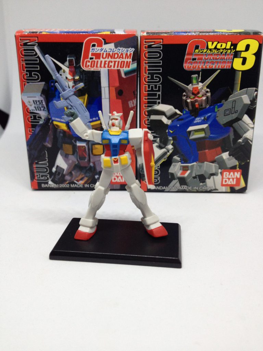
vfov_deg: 52.6
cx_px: 132
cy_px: 176
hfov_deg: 40.7
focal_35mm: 35
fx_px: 355
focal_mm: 4.28
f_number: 2.4
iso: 80
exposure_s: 1/120
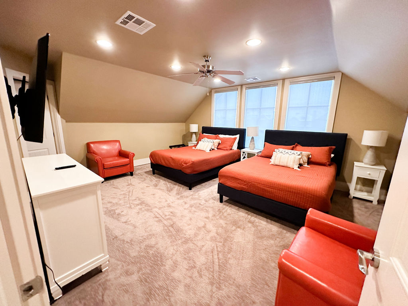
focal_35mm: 14
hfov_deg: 102.1
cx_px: 204
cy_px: 153
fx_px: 165
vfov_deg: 85.7
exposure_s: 1/60
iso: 640
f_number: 2.2
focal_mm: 2.22
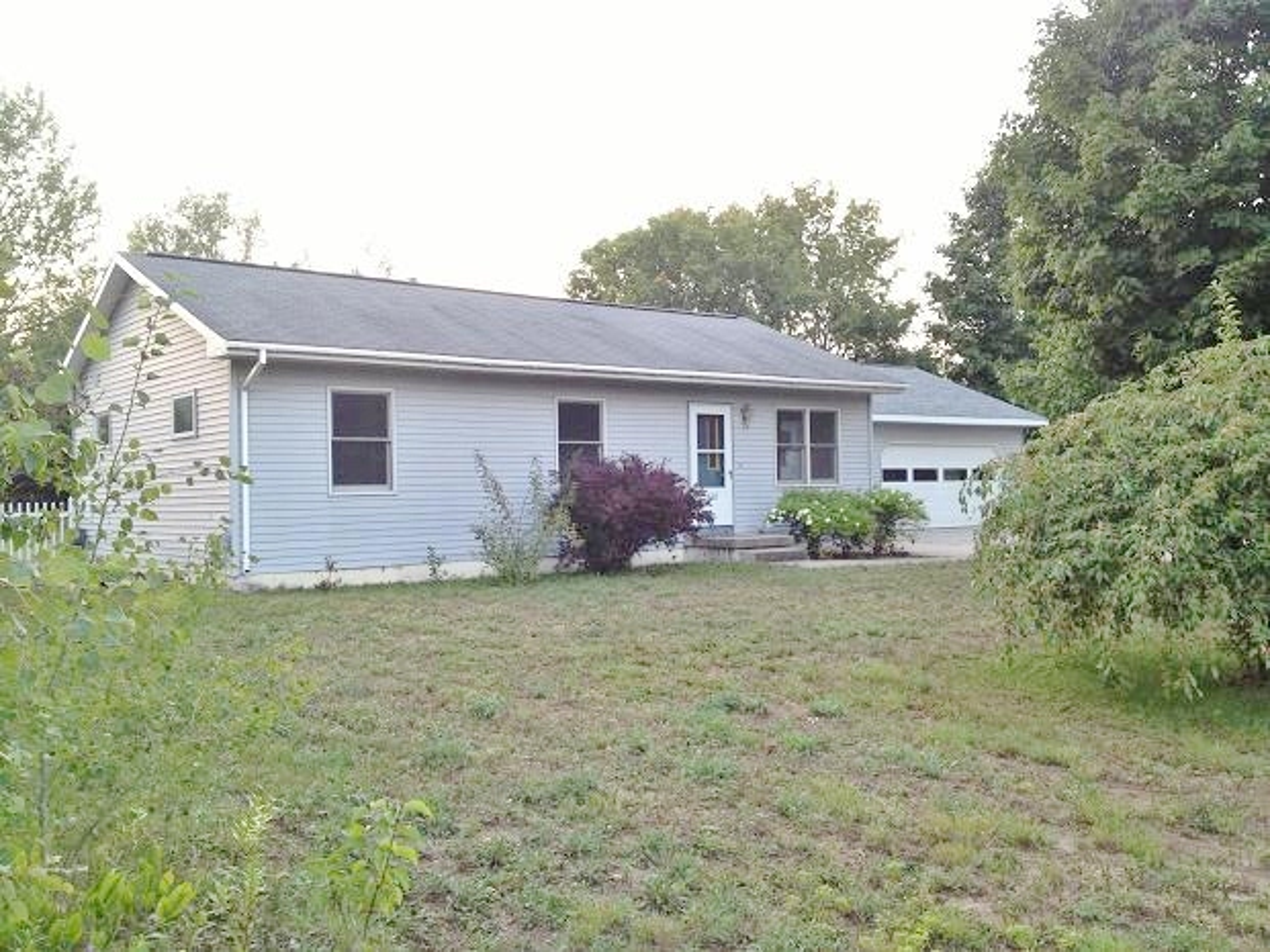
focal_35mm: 35
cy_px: 476
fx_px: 1284
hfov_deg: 52.6
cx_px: 635
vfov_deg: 40.7
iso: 100
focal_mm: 4.28
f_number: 2.4
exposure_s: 1/20
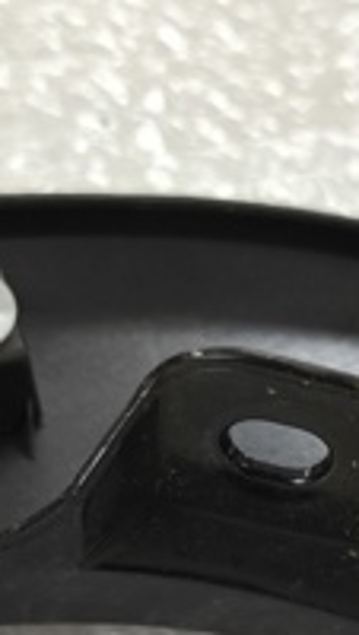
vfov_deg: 25.4
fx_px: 1349
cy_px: 610
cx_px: 238
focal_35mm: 80
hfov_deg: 15.1
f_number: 1.7
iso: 320
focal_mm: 5.35
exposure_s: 1/100
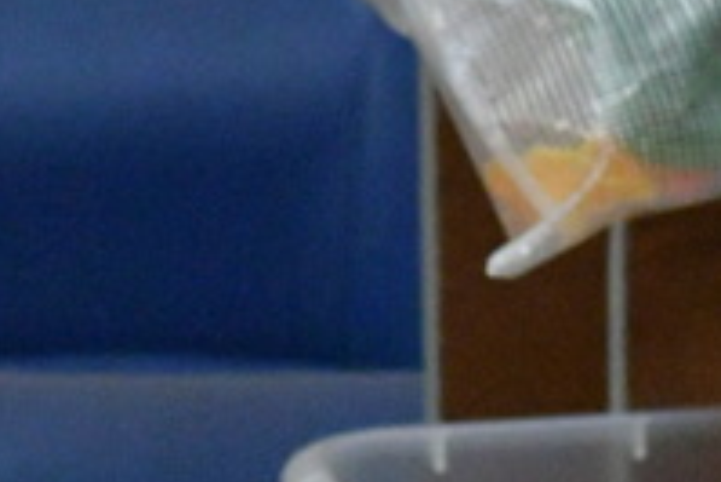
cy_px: 589
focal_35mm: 702
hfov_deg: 2.9
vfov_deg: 2.0
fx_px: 14069
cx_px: 728
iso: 6400
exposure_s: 1/200
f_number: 7.1
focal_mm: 70
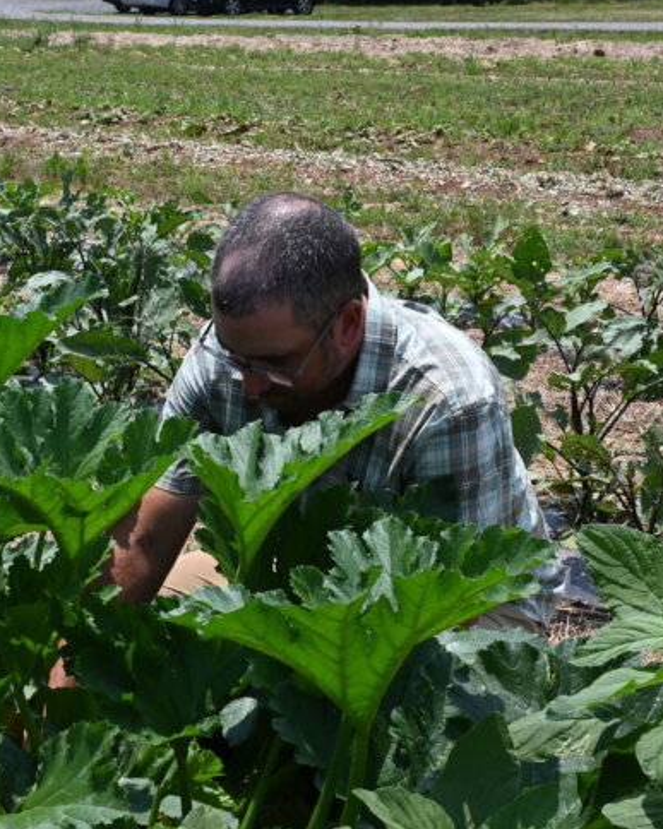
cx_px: 250
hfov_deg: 25.7
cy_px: 400
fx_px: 1448
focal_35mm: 59
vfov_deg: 32.0
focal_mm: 39
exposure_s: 1/1000
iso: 2000
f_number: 18
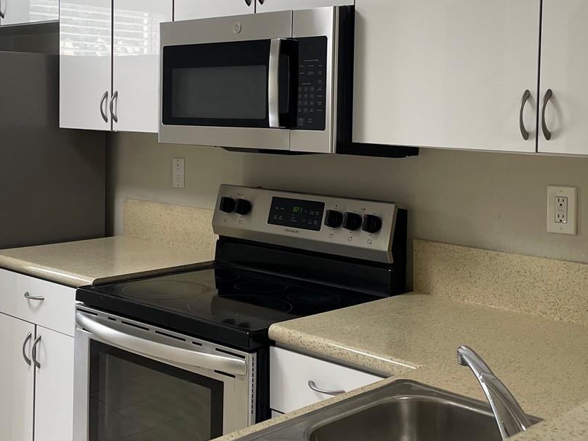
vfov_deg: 28.4
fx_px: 866
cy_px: 146
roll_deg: -0.5
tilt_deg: -2.9
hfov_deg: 37.4
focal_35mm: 51
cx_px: 245
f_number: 1.6
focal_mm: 4.2
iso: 100
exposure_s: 1/120
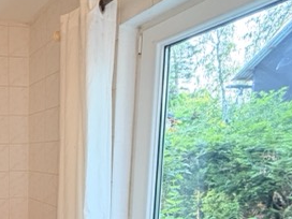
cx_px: -38
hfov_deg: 42.1
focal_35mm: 33
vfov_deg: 40.5
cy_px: 186
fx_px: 278
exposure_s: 1/100
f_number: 2.2
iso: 320
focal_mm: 2.22
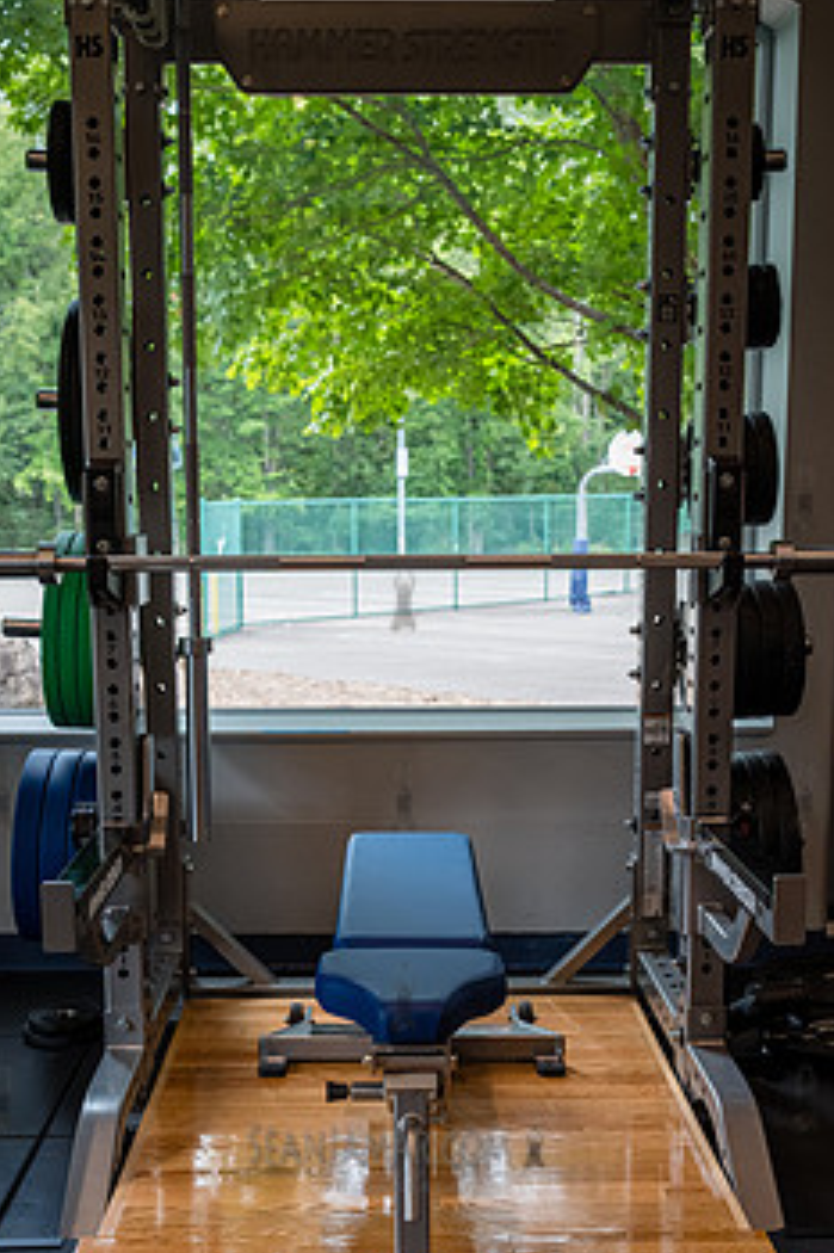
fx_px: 1565
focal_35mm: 45
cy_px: 795
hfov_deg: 29.8
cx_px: 403
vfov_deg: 43.2
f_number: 5
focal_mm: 35
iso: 4000
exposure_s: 1/1000
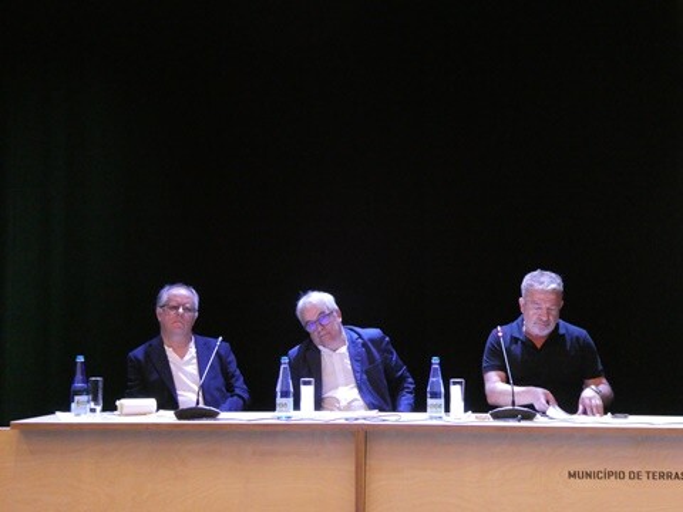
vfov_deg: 17.6
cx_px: 342
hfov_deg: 23.3
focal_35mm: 84
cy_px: 256
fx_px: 1657
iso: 1600
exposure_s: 1/15
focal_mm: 15
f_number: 4.8
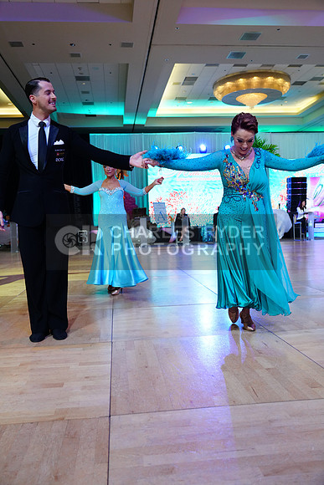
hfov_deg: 43.6
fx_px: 405
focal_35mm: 30
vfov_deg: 61.9
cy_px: 242
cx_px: 162
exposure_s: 1/400
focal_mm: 30
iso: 2000
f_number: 4
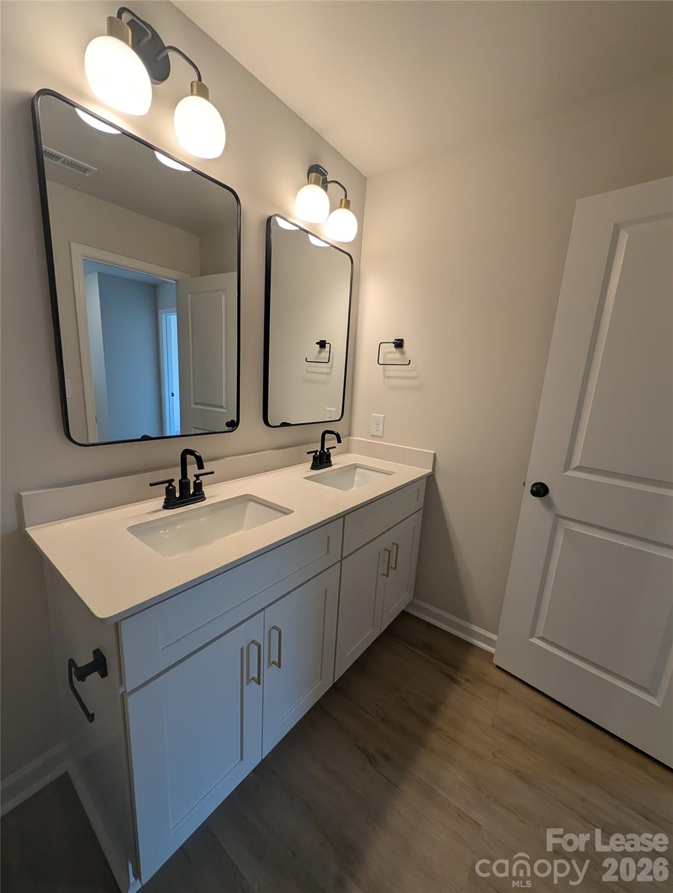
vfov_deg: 110.4
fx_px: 310
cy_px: 446
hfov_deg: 94.7
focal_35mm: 12
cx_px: 336
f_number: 1.7
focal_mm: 2.02
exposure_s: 1/217
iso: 57
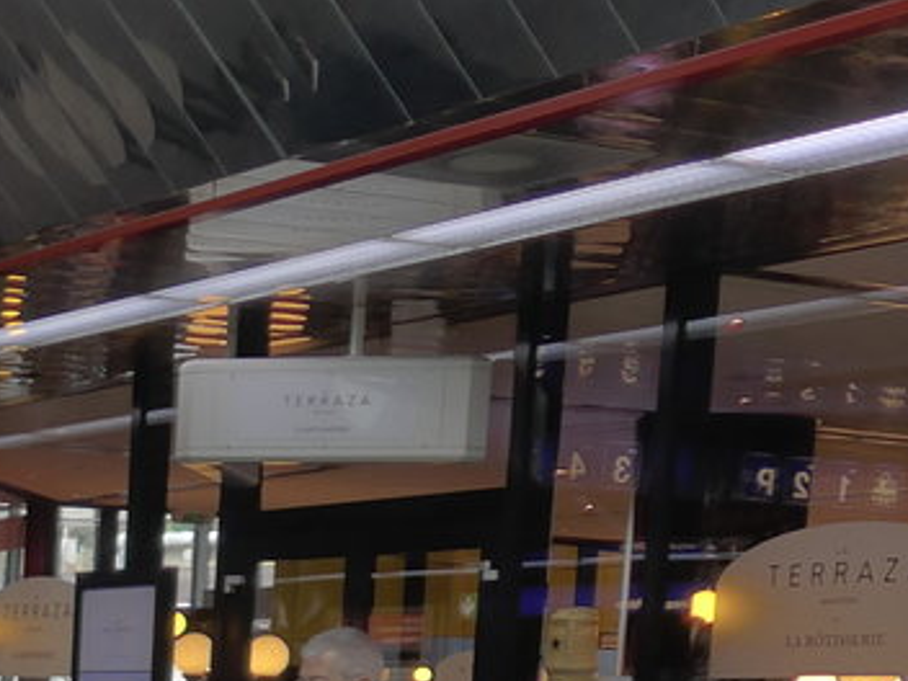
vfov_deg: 13.7
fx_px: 2597
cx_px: -392
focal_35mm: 99
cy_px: 1135
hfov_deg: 18.0
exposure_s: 1/160
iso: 160
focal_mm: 6
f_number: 2
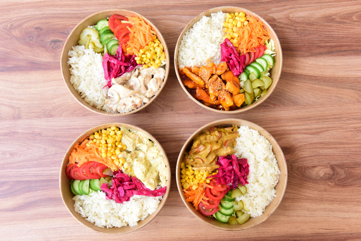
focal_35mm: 34
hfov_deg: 55.8
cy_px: 120
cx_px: 180
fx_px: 341
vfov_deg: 38.9
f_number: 8
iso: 2000
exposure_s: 1/160
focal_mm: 34
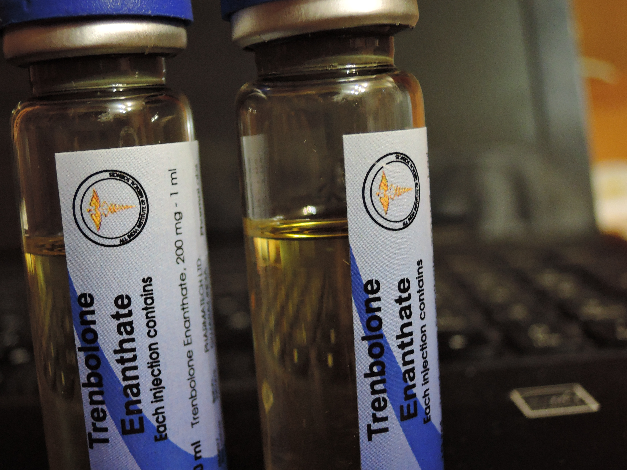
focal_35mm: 54
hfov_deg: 35.5
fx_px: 978
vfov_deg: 27.0
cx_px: 290
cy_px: 267
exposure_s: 1/8
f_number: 3
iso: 720
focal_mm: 9.6
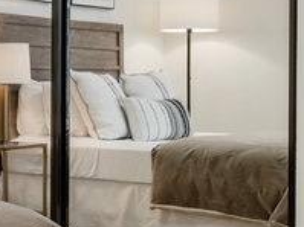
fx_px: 764
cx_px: -118
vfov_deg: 16.9
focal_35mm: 87
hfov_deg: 20.1
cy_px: 61
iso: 400
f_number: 11
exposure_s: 1/8
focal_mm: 15
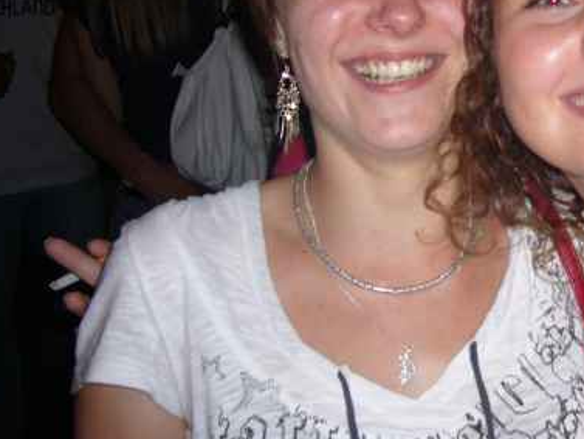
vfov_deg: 22.3
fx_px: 1097
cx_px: 522
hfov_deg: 28.7
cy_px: 91
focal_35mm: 65
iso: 100
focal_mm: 5.8
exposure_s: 1/60
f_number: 2.8
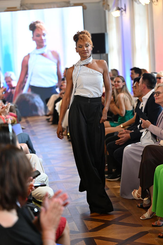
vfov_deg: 23.4
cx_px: 82
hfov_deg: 15.7
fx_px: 591
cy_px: 122
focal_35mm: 87
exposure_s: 1/500
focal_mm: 87
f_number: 2.8
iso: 3200
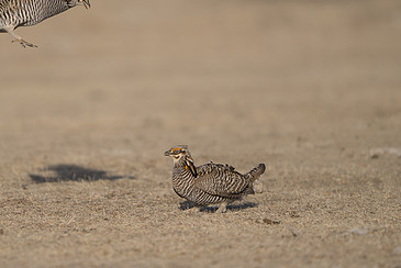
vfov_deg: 1.5
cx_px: 116
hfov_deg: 2.3
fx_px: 9910
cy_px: 115
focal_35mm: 889
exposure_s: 1/4000
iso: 180
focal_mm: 560
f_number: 4
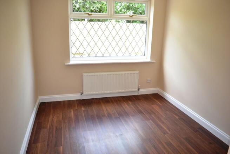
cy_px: 77
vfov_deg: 48.0
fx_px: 173
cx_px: 115
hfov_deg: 67.4
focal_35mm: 27
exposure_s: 1/160
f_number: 3.5
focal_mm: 18
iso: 400
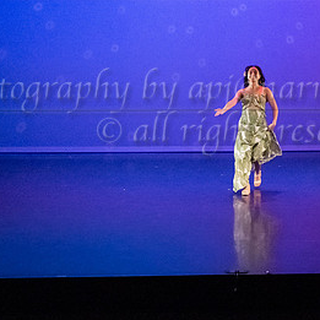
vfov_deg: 16.2
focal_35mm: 107
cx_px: 261
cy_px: 86
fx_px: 1119
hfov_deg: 16.1
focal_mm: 44
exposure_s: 1/500
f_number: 5.6
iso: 4000
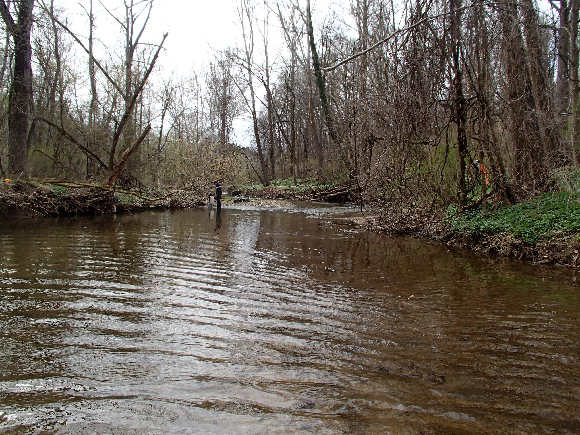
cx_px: 290
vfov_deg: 49.7
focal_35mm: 28
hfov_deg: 63.4
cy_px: 218
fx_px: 469
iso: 100
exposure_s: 1/400
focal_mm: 5
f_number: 3.9
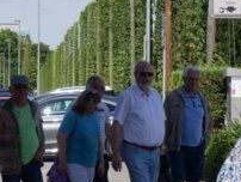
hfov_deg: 11.9
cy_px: 69
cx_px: 115
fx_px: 1157
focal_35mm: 166
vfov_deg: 9.0
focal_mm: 42
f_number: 9
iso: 200
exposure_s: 1/400
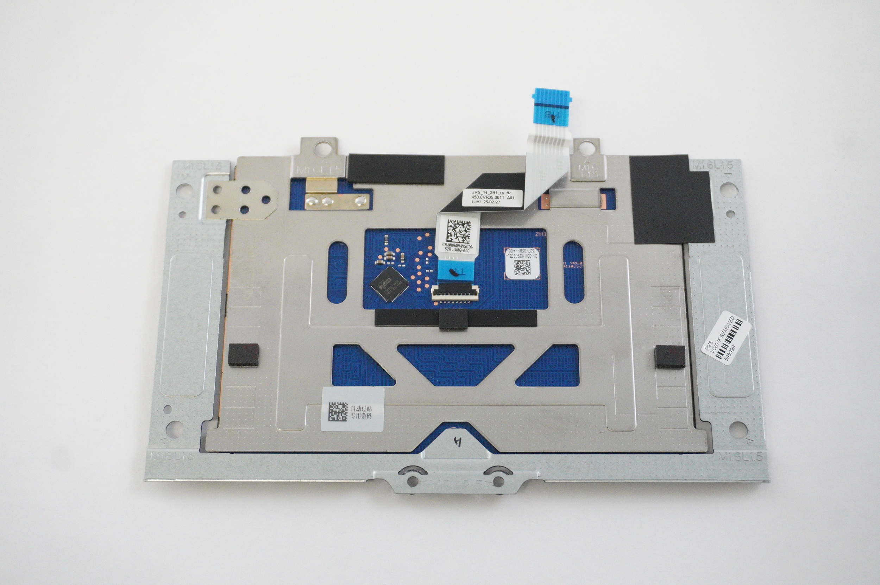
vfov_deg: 26.4
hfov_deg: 38.9
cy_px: 292
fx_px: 1245
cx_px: 440
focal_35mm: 51
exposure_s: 1/250
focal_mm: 34
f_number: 5.6
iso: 4000
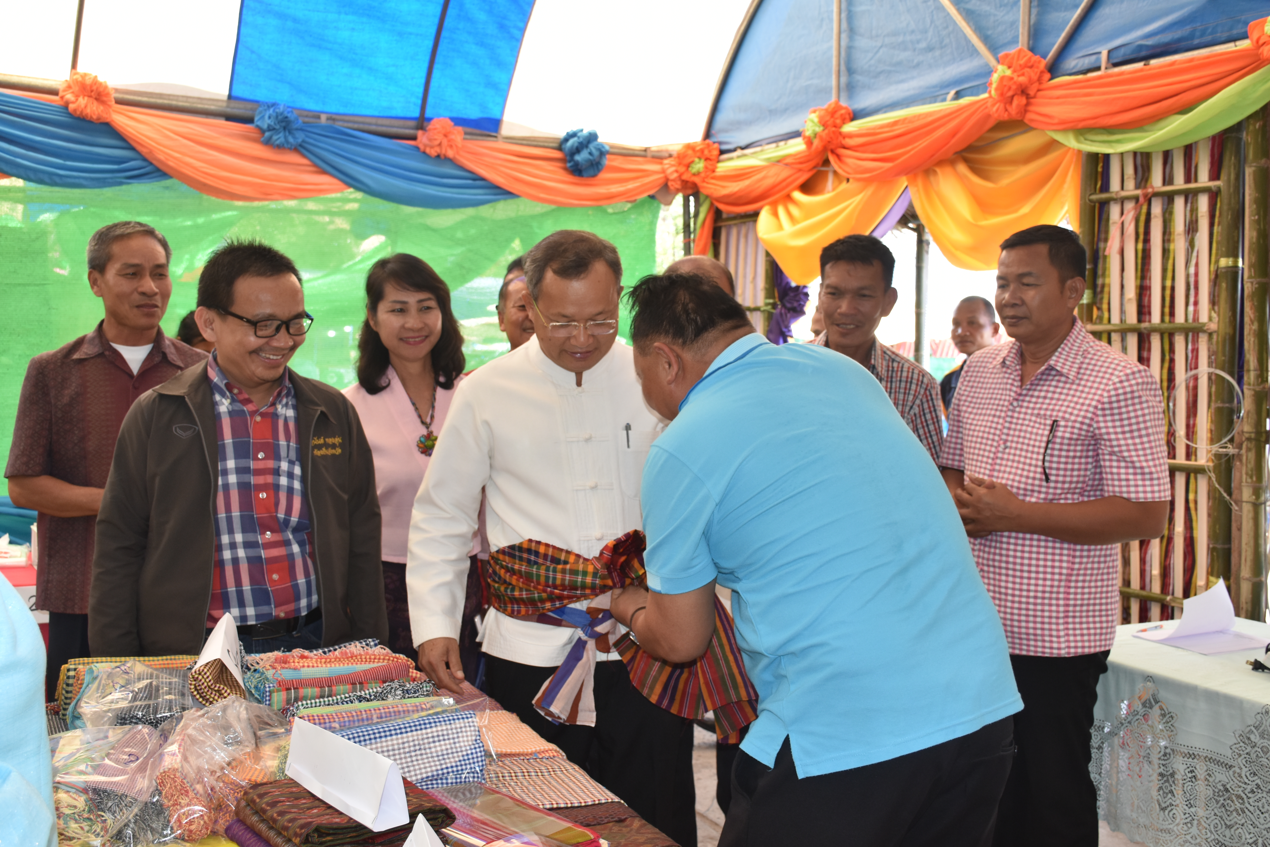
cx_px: 635
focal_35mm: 36
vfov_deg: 36.9
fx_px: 1270
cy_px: 424
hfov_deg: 53.1
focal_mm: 24
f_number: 5.6
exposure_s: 1/125
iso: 400
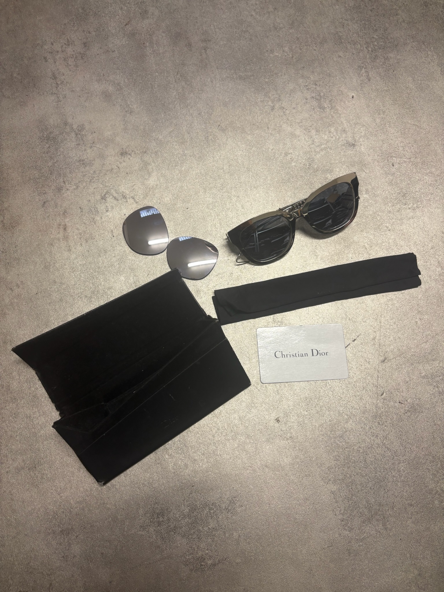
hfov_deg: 53.1
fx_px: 445
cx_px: 222
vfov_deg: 67.3
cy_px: 296
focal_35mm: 26
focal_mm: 5.96
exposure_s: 1/50
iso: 80
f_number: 1.6
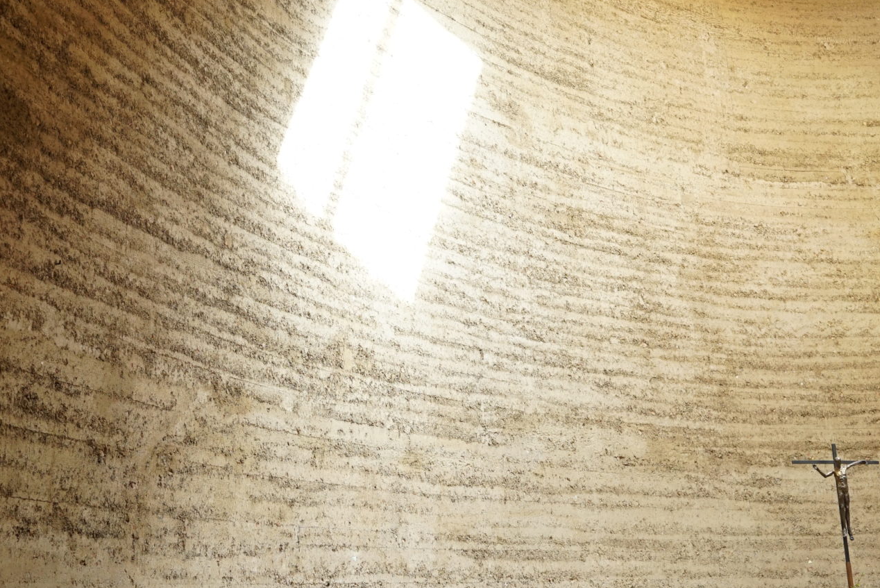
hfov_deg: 37.5
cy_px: 196
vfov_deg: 25.4
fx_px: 1296
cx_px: 421
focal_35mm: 53
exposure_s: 1/160
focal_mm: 35
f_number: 4
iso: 1250
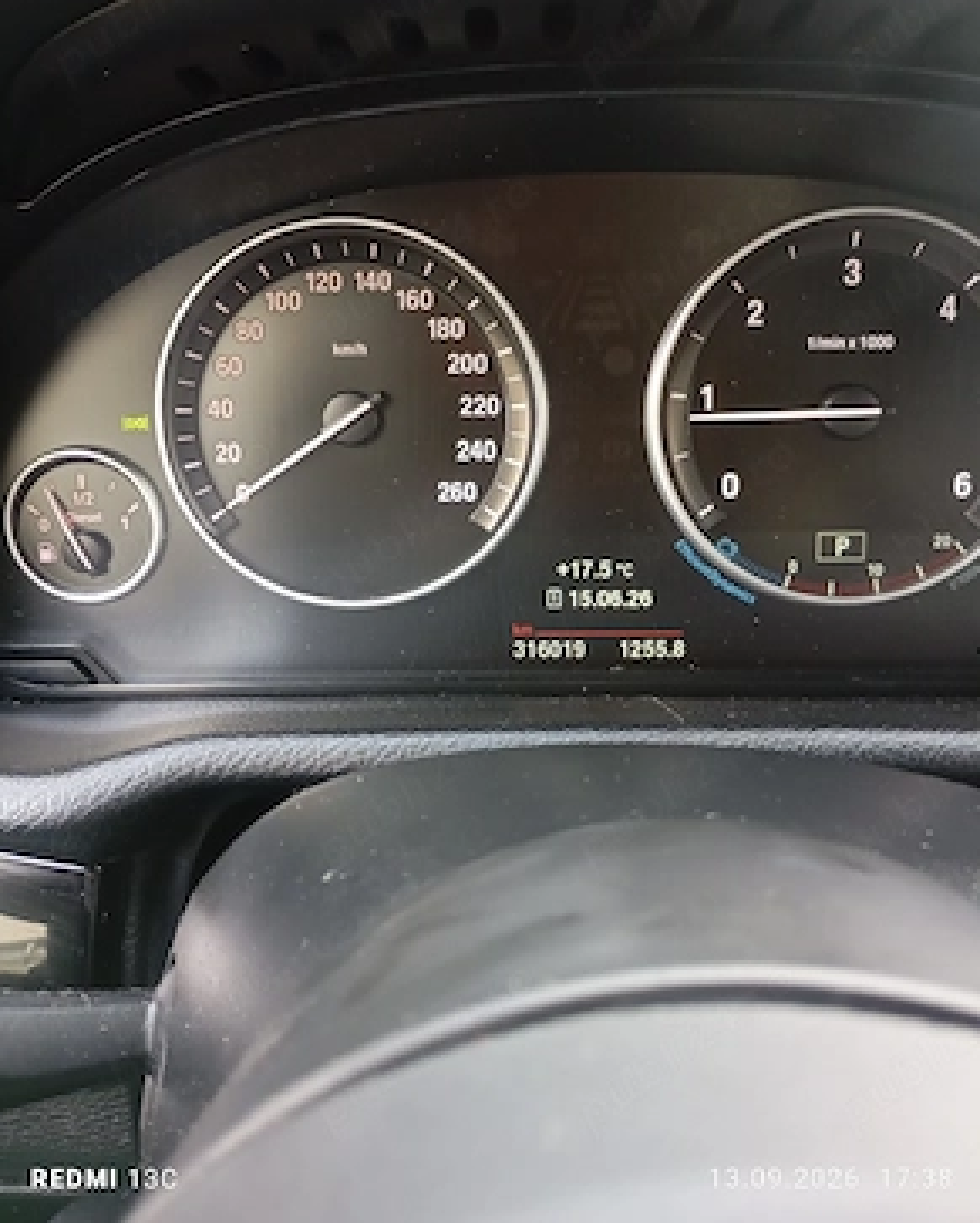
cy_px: 559
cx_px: 492
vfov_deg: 58.6
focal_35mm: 30
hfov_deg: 48.6
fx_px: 1086
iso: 1178
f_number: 1.8
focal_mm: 4.27
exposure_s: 1/33.3
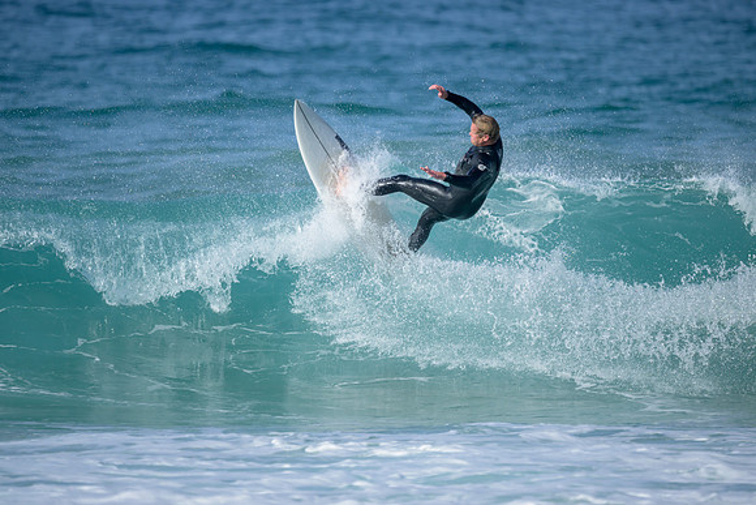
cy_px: 252
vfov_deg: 1.7
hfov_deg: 2.6
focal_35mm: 800
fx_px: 16803
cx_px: 378
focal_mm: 800
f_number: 6.3
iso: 400
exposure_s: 1/2500
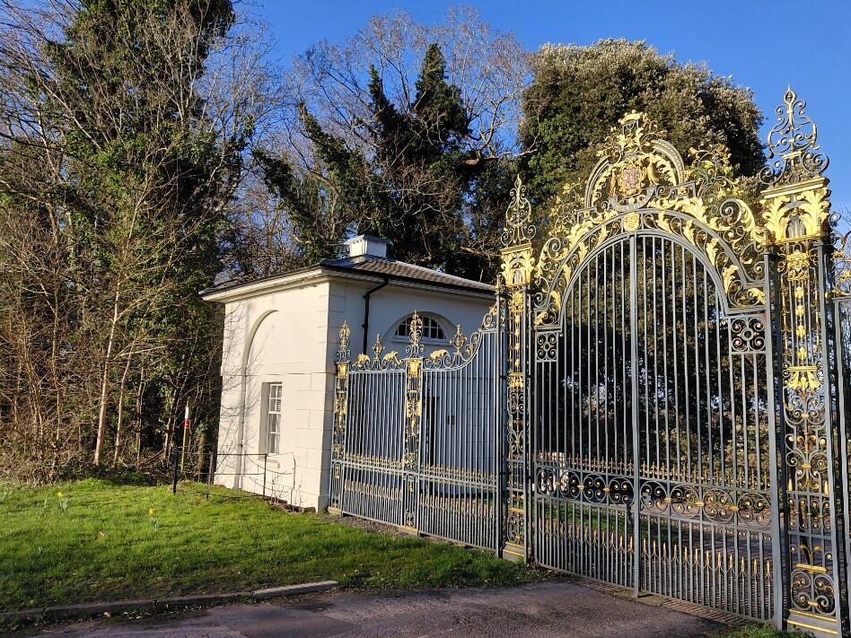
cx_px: 444
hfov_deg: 65.3
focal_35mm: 27
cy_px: 316
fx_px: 664
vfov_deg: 51.4
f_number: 1.8
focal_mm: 4.69
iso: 50
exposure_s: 1/1753
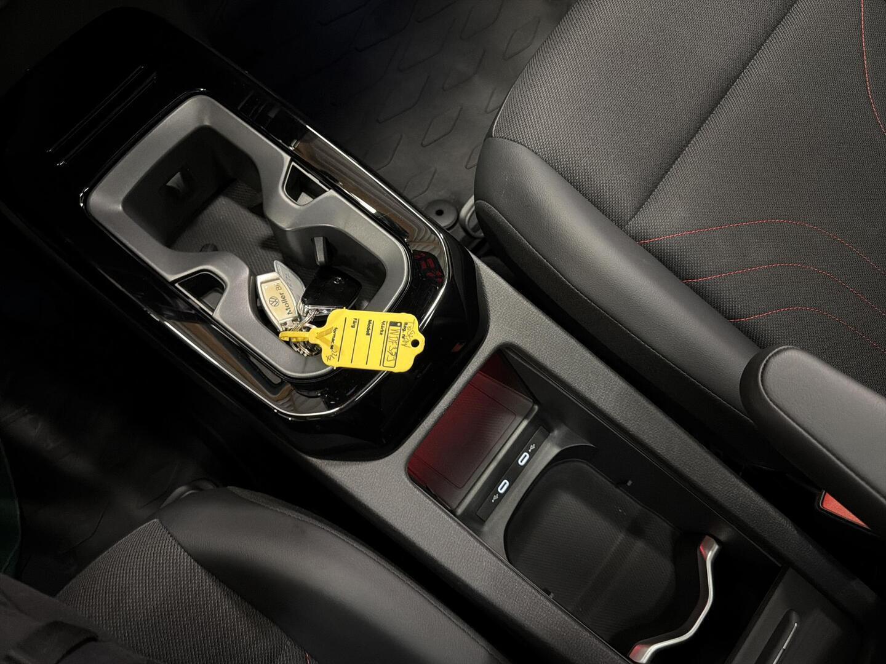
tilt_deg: -74.1
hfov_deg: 71.6
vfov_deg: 56.8
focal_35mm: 24
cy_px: 332
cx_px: 443
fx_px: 614
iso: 1000
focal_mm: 6.76
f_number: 1.78
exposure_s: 1/25
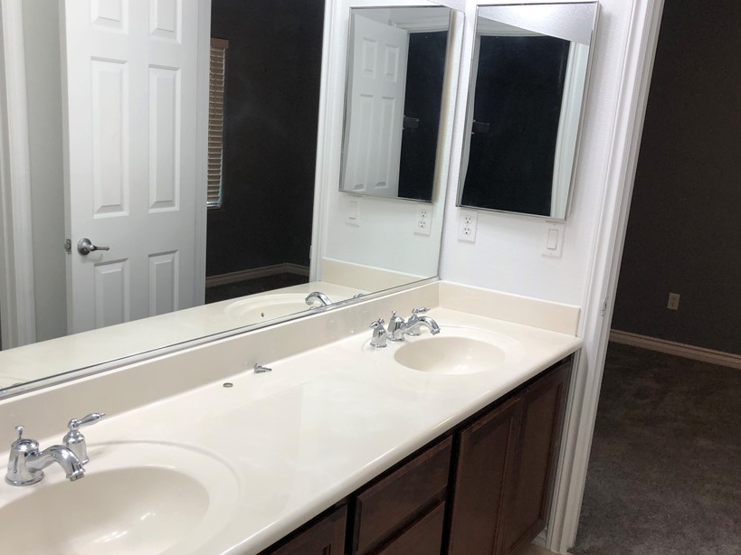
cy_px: 327
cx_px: 346
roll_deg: -3.7
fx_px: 749
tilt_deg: -17.0
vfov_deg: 40.5
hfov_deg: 52.6
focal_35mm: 35
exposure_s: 1/120
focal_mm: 4
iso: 64
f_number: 1.8
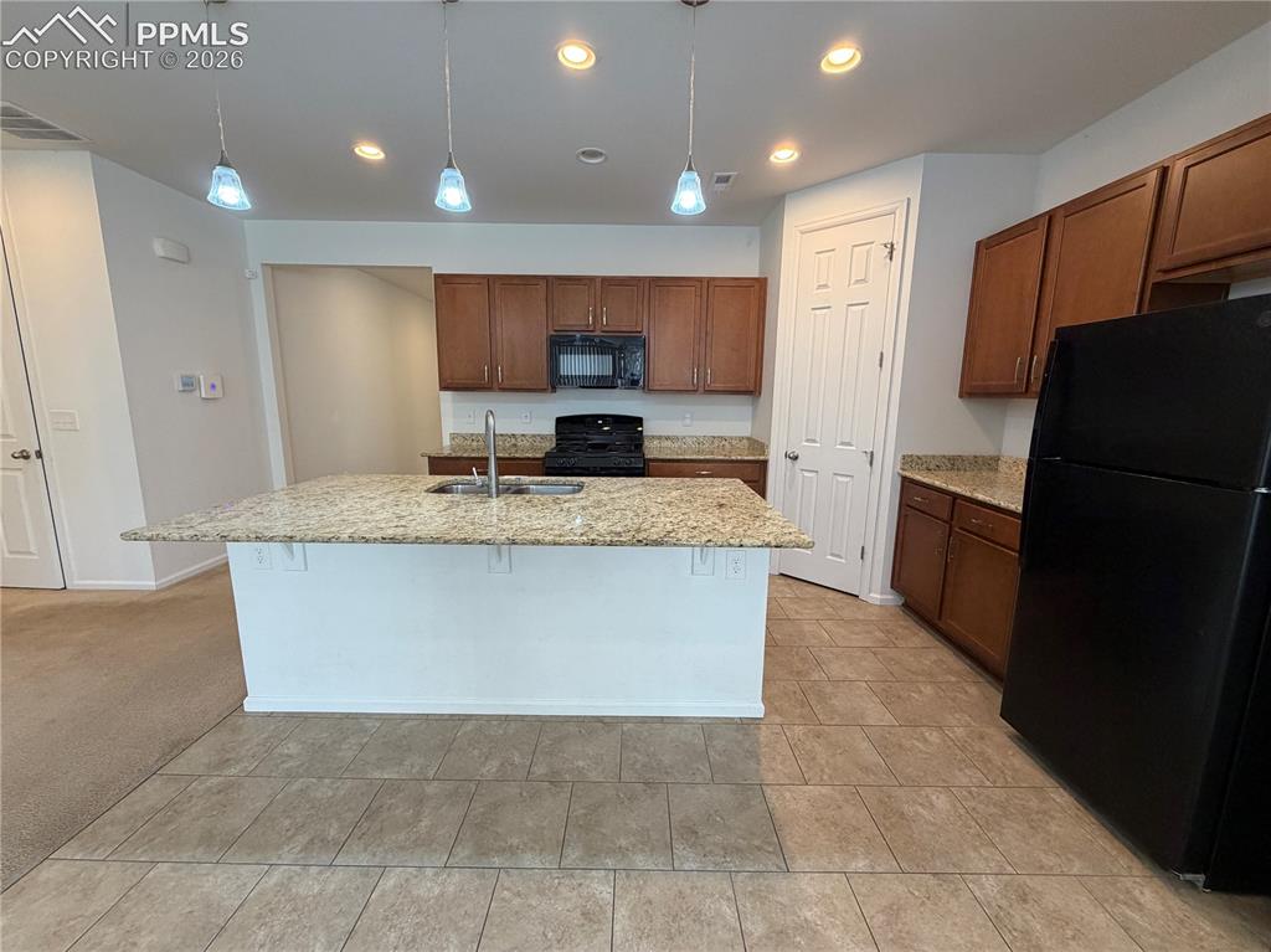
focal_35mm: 14
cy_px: 476
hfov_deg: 102.1
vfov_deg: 85.6
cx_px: 636
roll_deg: -0.1
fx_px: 514
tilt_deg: -8.3
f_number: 2.2
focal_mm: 2.22
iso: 250
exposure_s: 1/120
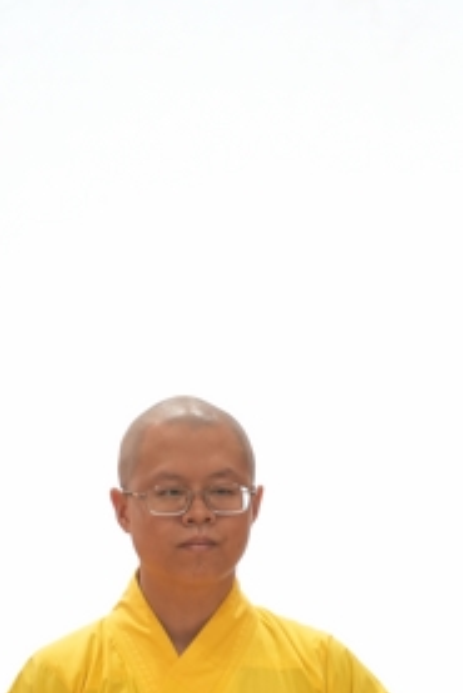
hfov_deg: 3.9
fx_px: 6782
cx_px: 364
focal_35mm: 352
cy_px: 808
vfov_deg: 5.8
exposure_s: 1/80
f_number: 2.8
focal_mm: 150
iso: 800
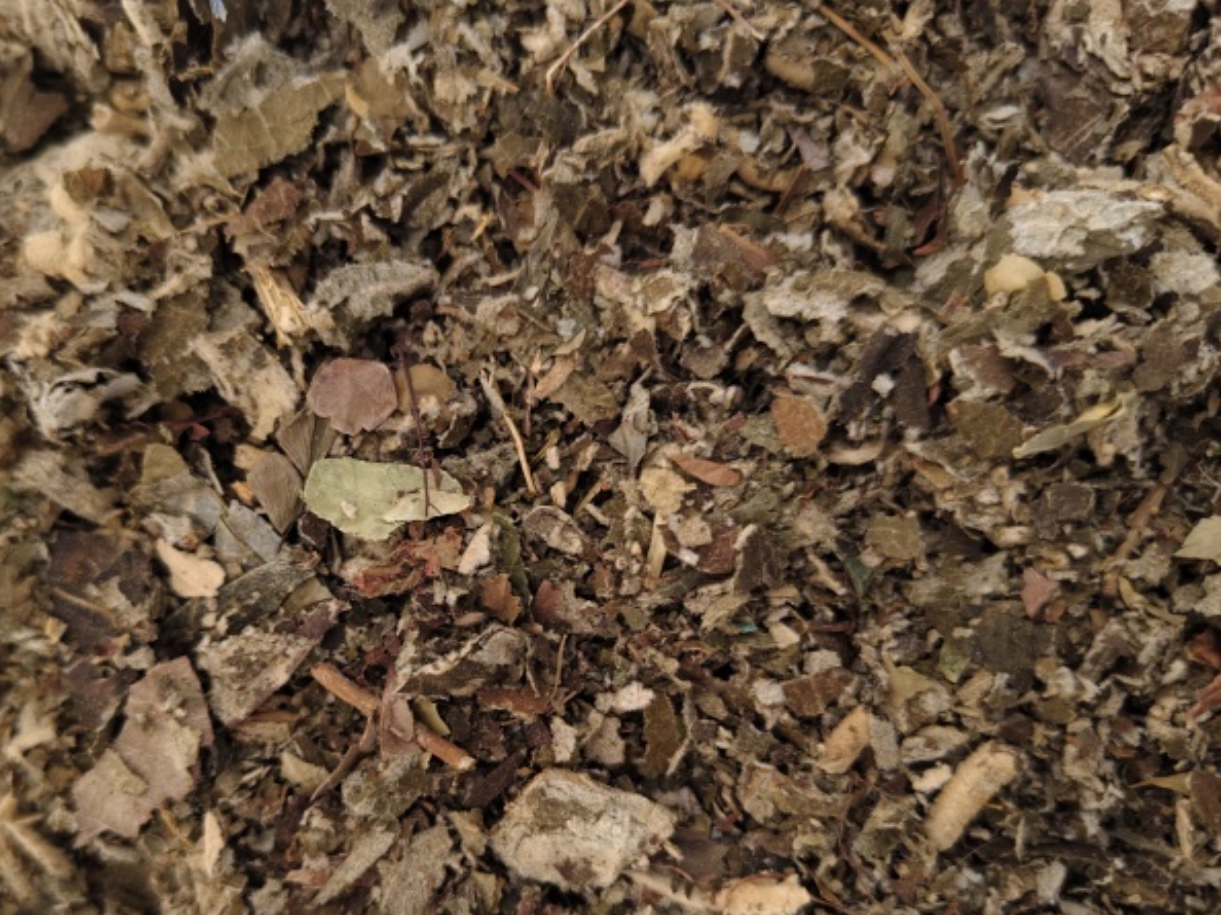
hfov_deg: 57.7
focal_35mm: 31
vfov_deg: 45.0
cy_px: 580
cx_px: 467
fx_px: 1093
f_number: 1.88
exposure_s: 1/50
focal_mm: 5.56
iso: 718
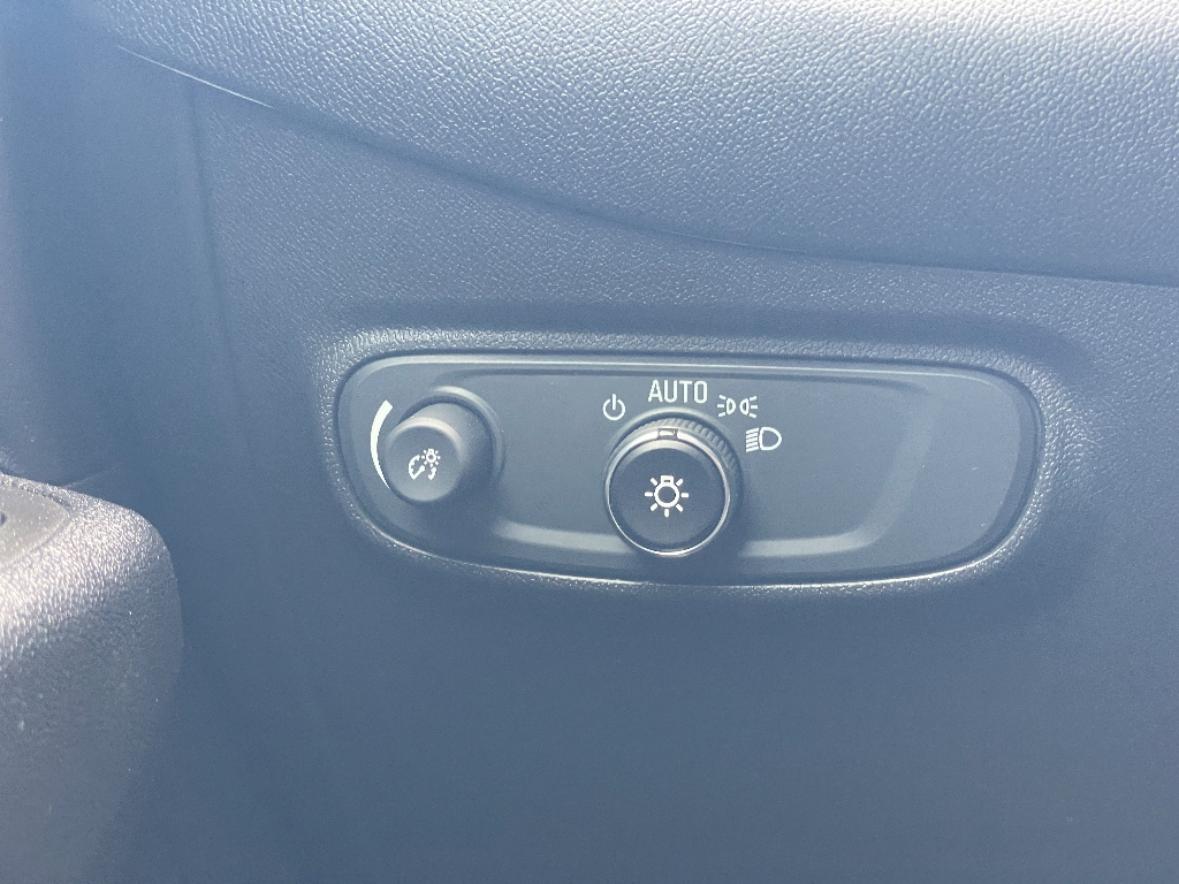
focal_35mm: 52
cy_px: 442
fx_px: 1771
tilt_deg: -10.4
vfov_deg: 28.0
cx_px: 590
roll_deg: -1.9
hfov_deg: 36.8
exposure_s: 1/122
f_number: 2
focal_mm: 6
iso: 250
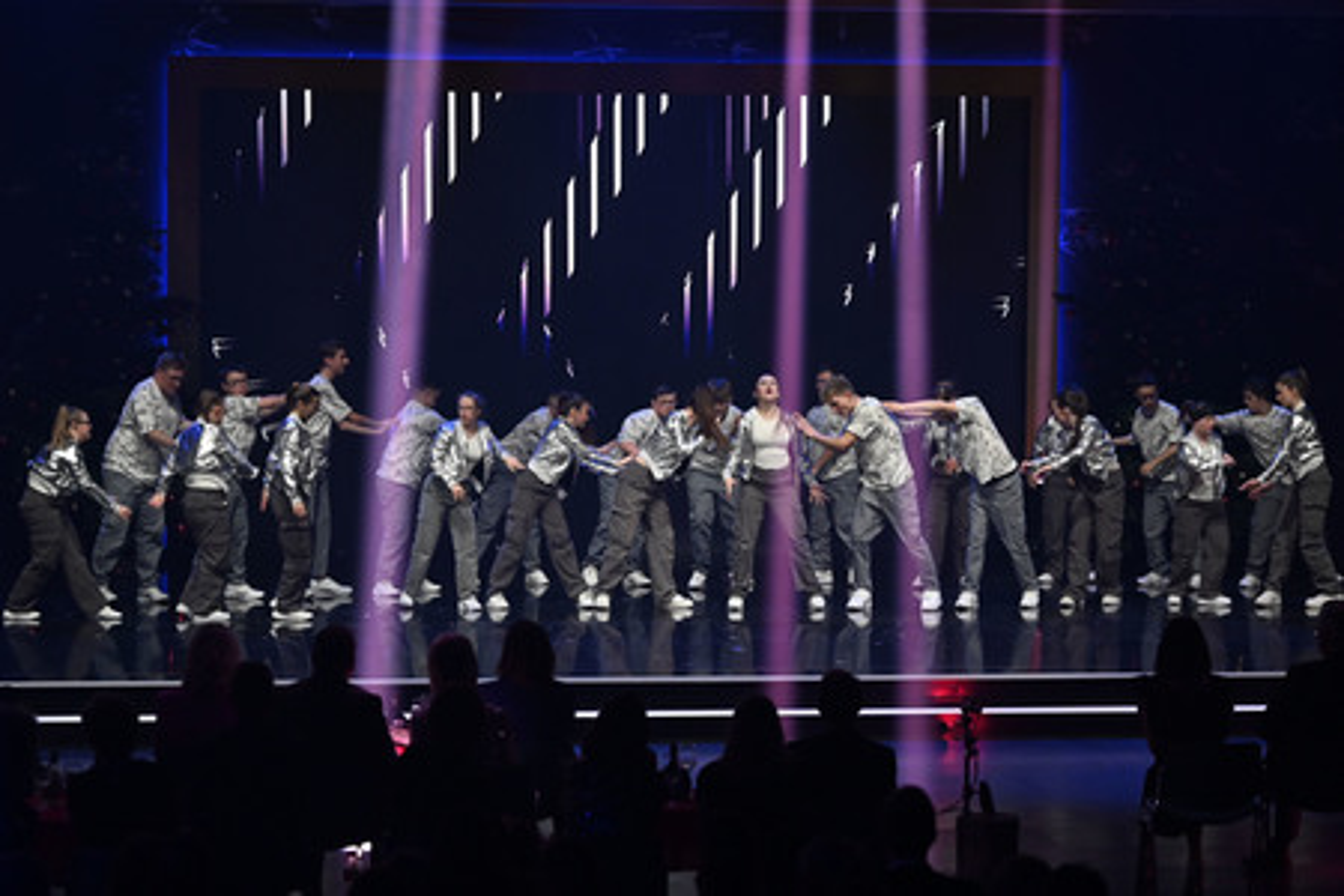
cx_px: 672
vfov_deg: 15.9
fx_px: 3210
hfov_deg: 23.6
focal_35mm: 86
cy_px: 448
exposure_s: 1/400
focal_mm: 86
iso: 2000
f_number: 2.8
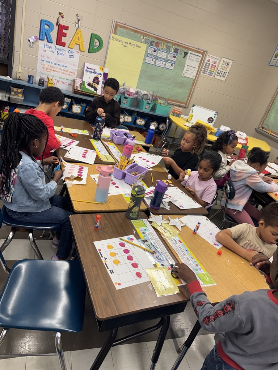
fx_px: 257
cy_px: 185
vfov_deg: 71.6
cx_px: 139
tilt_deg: -25.8
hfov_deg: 56.8
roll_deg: -14.9
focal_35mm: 24
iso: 160
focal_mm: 6.76
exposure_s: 1/120
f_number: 1.78
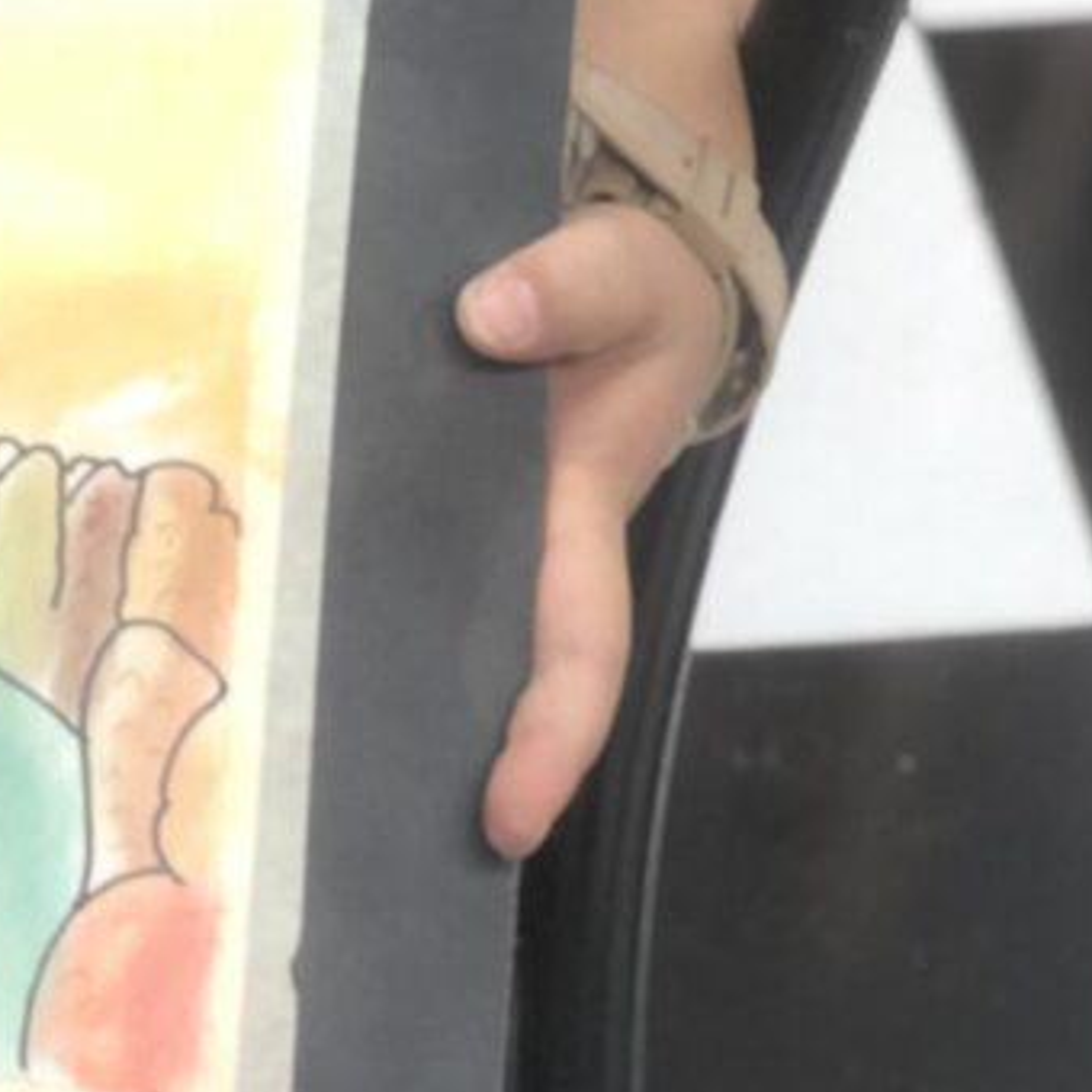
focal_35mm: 180
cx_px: -189
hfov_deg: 9.6
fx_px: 6424
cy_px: -801
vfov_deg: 9.3
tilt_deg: -28.4
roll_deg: +2.0
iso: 64
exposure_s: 1/50
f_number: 2.4
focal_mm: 6
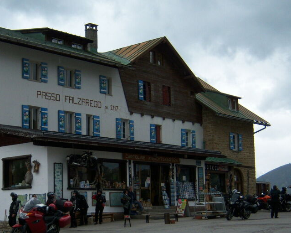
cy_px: 161
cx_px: 74
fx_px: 568
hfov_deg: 28.3
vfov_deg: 23.0
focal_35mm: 66
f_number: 2.8
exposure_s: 1/500
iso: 80
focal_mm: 7.5
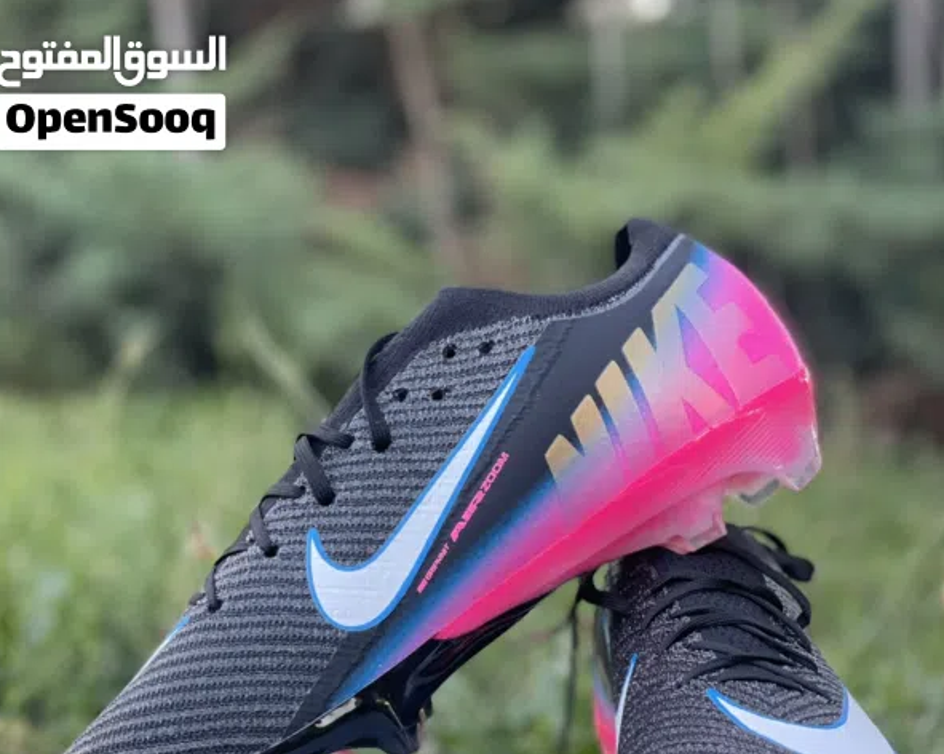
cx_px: 466
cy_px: 380
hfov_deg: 34.2
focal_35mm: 55
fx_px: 1536
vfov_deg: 27.6
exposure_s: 1/122
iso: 160
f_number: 2
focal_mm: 6
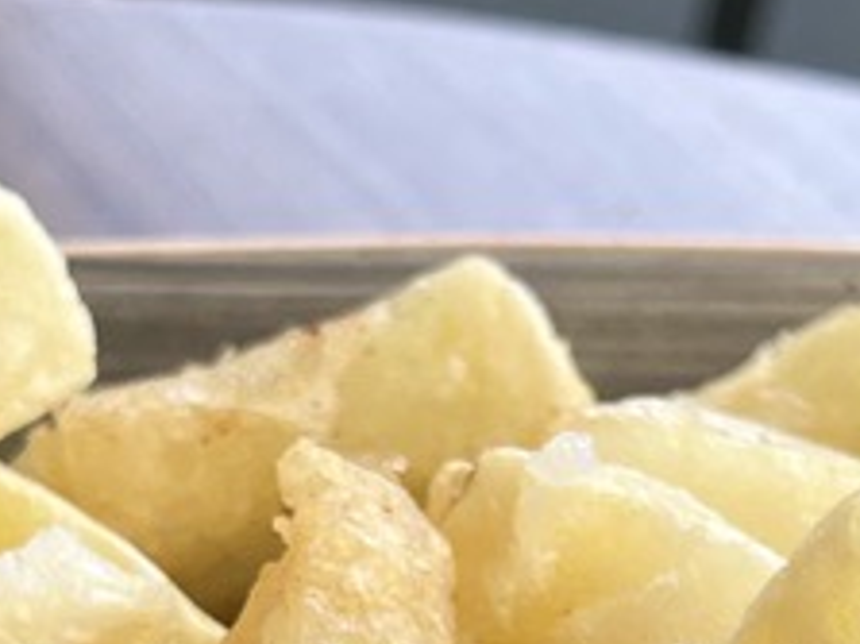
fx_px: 3476
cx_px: 401
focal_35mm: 140
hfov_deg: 14.1
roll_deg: +1.6
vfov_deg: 10.3
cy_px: 926
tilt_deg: -41.3
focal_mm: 5.7
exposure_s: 1/100
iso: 64
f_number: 1.5
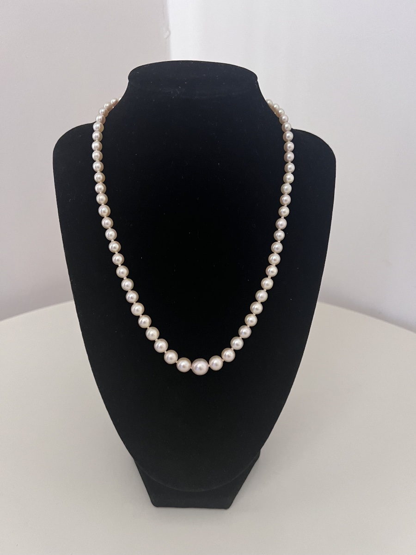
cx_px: 208
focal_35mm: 26
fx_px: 417
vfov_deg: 67.3
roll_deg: +1.2
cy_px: 278
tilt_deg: -27.4
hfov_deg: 53.1
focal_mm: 5.7
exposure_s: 1/33
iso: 400
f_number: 1.5
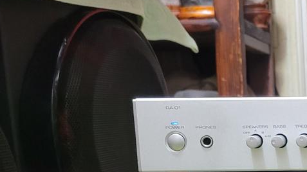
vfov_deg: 15.1
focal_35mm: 76
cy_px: 227
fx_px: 618
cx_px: 402
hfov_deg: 24.3
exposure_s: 1/40
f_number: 1.8
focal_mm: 5.4
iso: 320
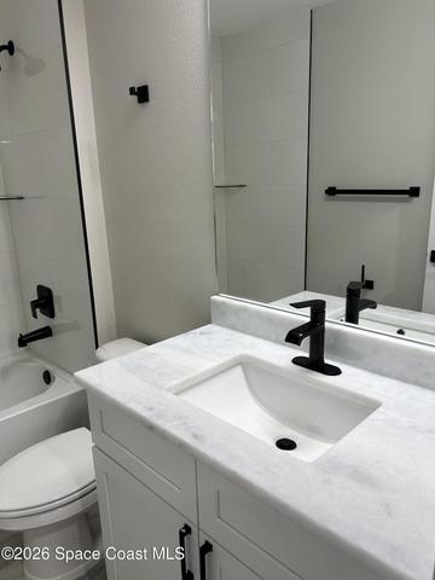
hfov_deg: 53.1
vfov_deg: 67.3
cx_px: 218
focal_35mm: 26
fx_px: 436
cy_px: 290
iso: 80
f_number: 1.5
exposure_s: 1/120
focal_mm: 5.7
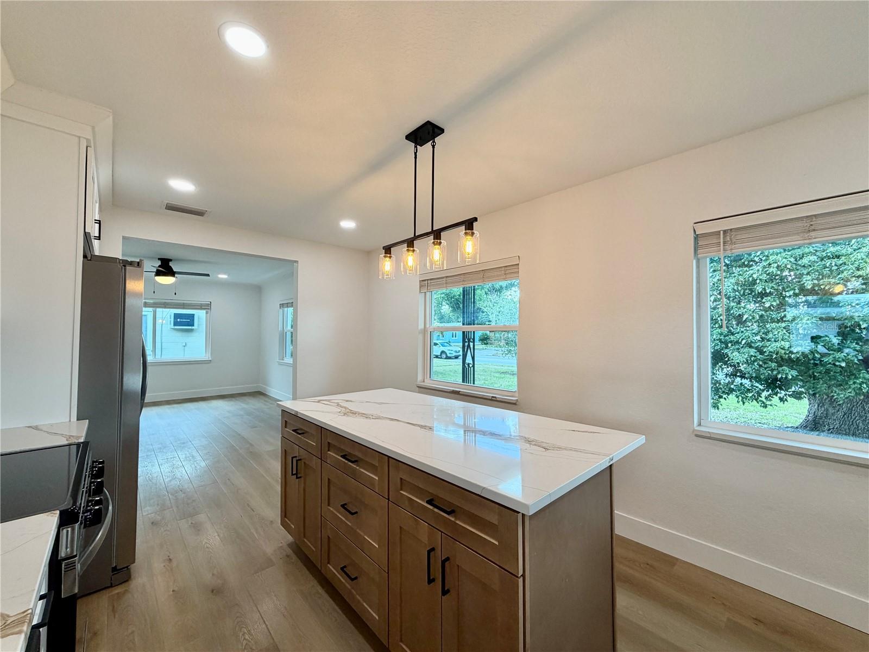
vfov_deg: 85.7
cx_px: 434
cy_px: 326
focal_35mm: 14
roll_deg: +0.1
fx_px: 351
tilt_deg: +0.9
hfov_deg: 102.1
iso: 125
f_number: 2.2
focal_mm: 2.22
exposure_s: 1/120
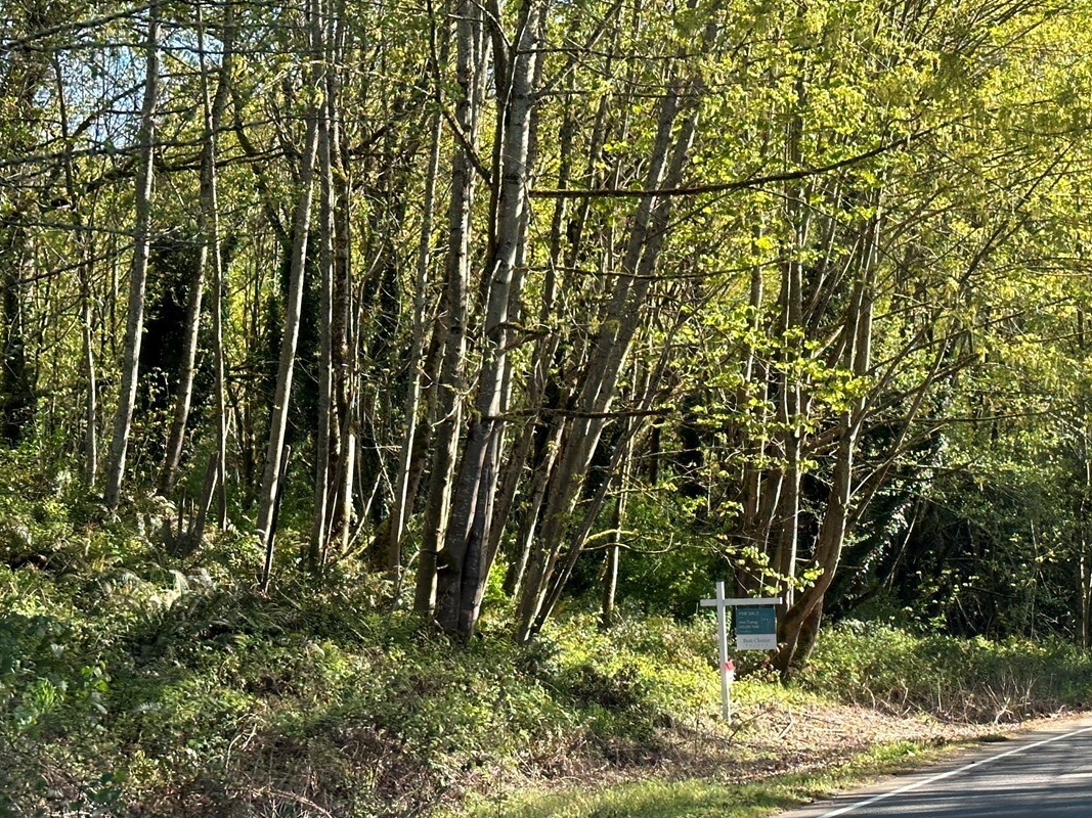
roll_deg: +4.9
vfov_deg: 20.4
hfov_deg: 26.8
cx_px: 773
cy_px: 430
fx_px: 2271
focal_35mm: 72
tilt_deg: -3.2
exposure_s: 1/415
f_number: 1.78
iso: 64
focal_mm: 6.86
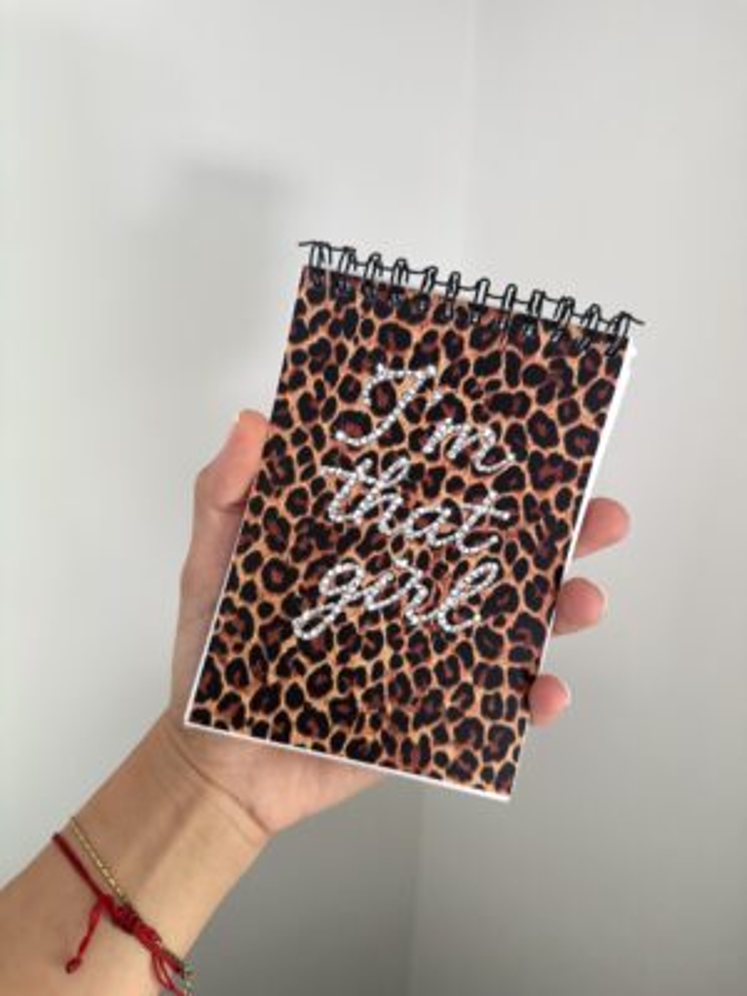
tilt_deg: -10.2
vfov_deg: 71.6
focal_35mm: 24
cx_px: 374
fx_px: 691
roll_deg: -2.2
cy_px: 498
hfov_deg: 56.8
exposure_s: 1/96
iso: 200
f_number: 1.78
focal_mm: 6.76
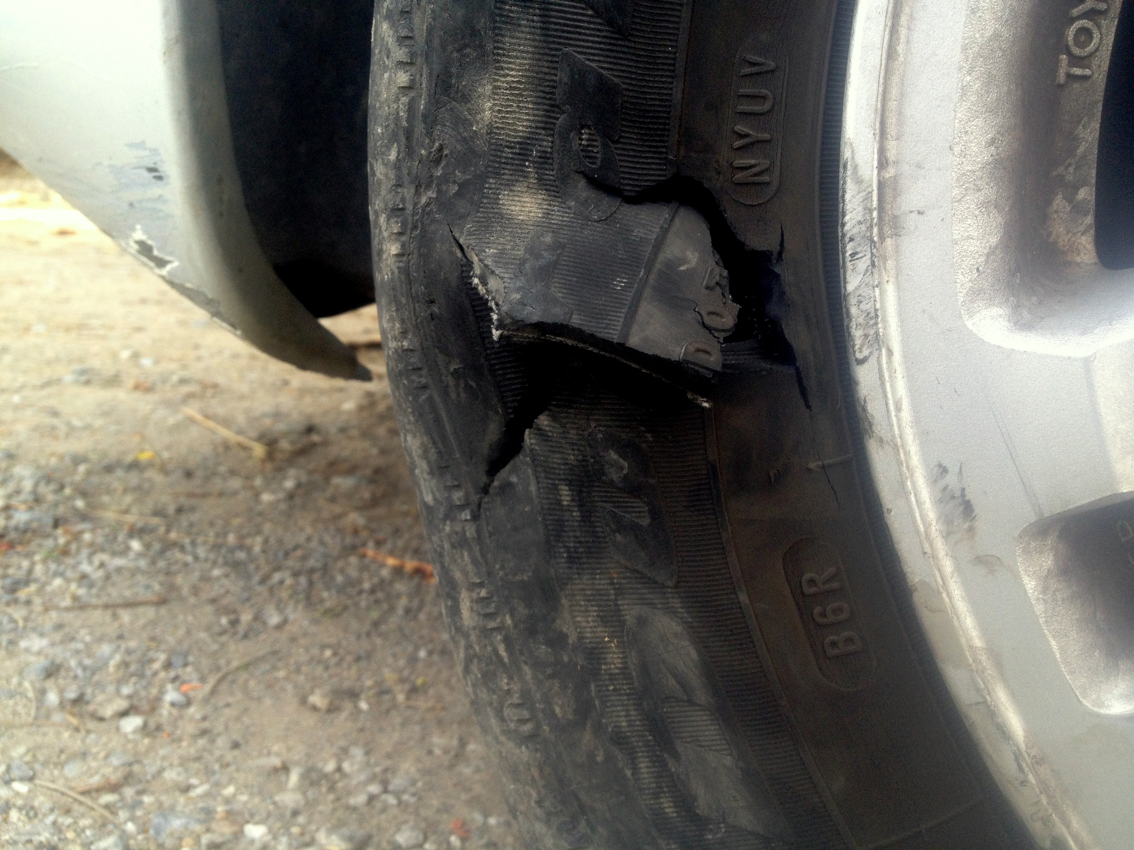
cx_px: 567
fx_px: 1147
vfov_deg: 40.7
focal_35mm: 35
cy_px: 425
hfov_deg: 52.6
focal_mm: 4.28
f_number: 2.4
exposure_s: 1/120
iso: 64
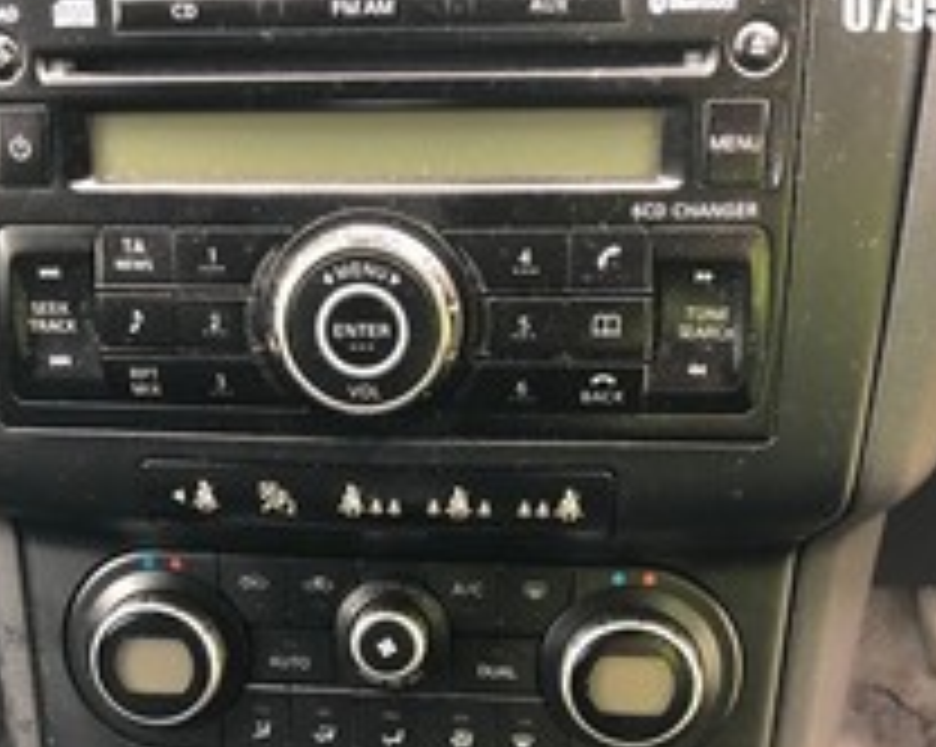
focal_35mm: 46
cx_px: 378
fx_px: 1273
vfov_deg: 32.4
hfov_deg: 40.2
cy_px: 513
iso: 80
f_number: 1.8
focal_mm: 4
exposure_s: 1/15
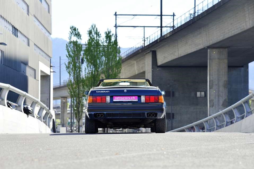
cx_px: 127
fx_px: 847
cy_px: 84
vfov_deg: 11.4
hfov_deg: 17.1
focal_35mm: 120
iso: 200
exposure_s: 1/250
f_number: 7.1
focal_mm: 120
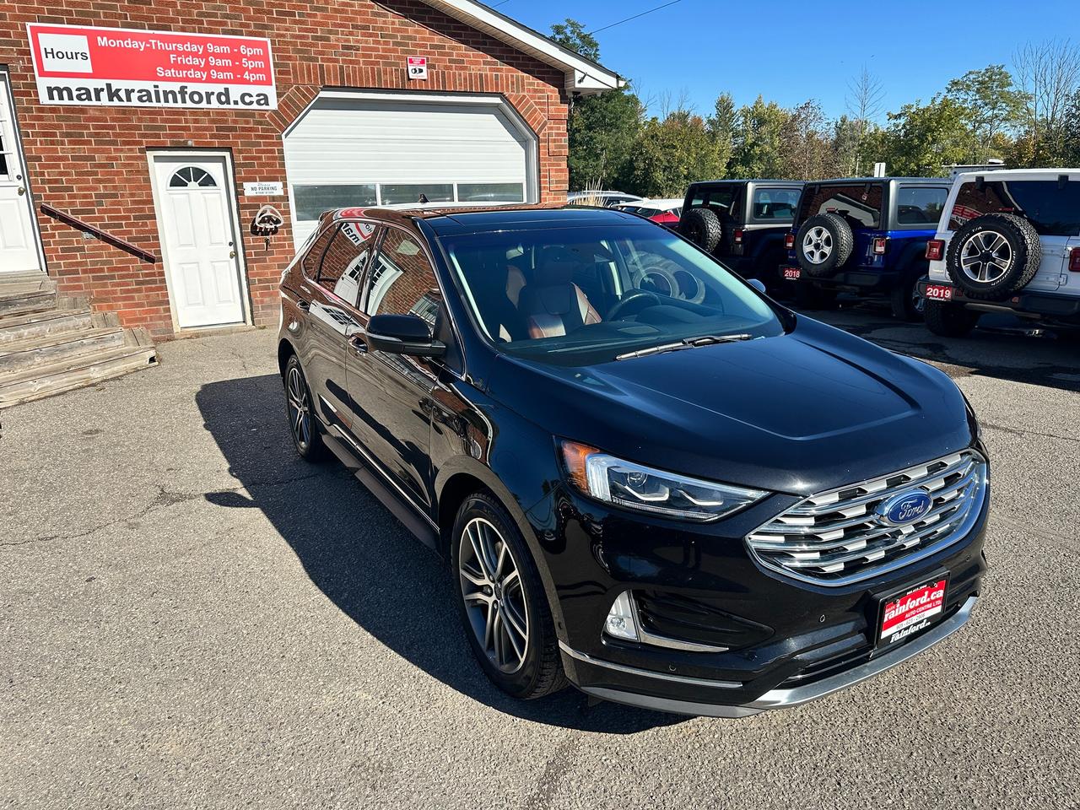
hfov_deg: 71.6
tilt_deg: -14.7
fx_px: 749
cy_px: 405
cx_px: 540
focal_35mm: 24
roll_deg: +1.9
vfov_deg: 56.8
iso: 80
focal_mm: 6.86
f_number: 1.78
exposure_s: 1/3058
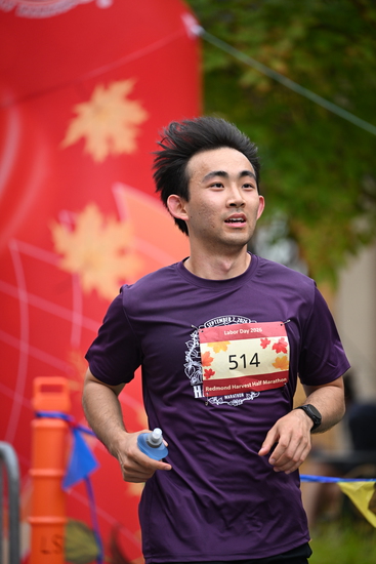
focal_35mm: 200
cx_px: 188
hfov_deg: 6.9
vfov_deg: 10.3
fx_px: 3131
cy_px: 282
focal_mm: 200
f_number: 2.8
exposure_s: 1/2000
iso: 640
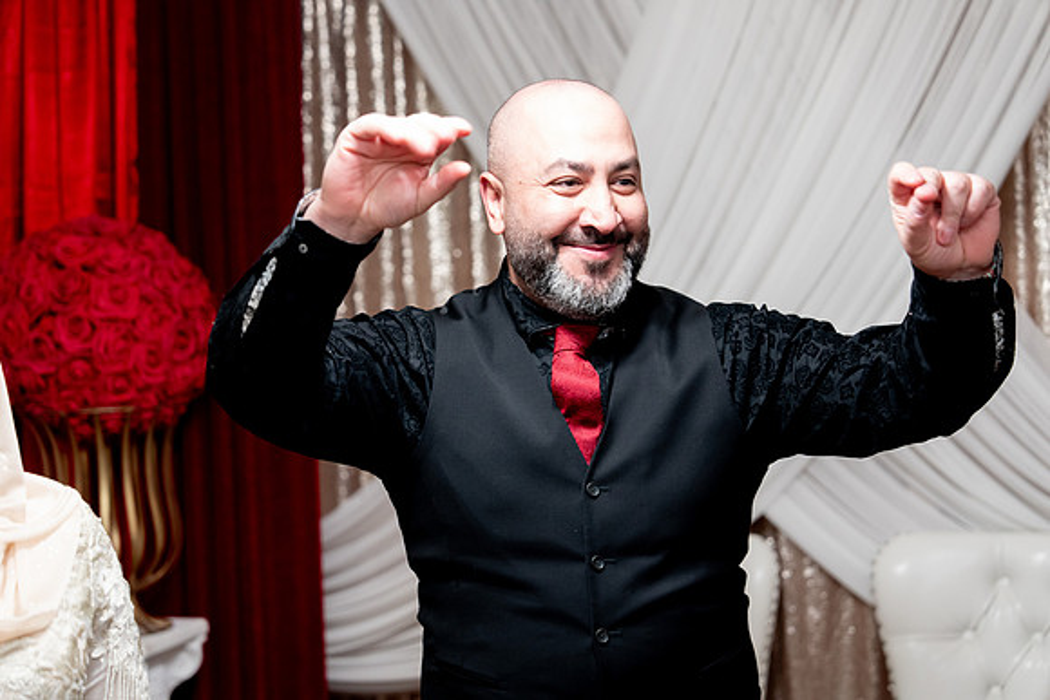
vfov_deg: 19.5
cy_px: 350
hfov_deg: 28.8
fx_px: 2042
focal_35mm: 70
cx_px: 525
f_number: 2.8
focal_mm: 70
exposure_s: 1/160
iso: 3200
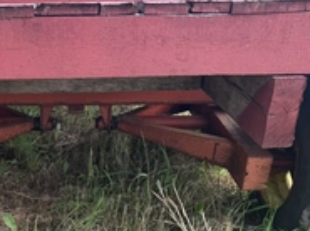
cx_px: 52
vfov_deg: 26.6
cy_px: 224
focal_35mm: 52
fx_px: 465
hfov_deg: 35.4
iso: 80
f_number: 1.78
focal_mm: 6.76
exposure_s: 1/532
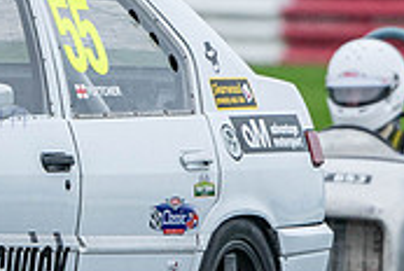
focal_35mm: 2308
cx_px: -489
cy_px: 207
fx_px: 25945
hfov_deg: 0.9
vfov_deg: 0.6
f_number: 5.6
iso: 640
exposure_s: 1/640
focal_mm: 500
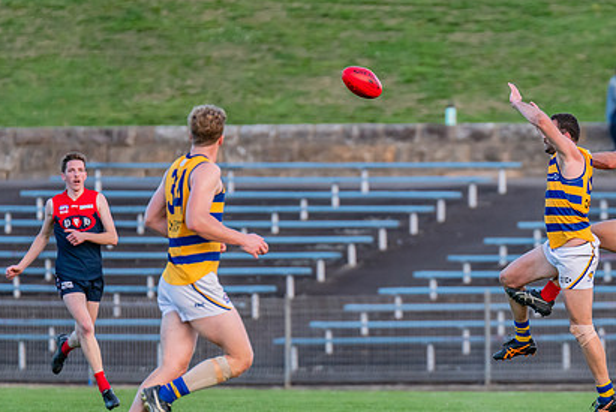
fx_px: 10449
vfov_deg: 2.3
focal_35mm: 610
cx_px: 497
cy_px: 227
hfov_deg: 3.4
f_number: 4
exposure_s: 1/1250
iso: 1600
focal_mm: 360
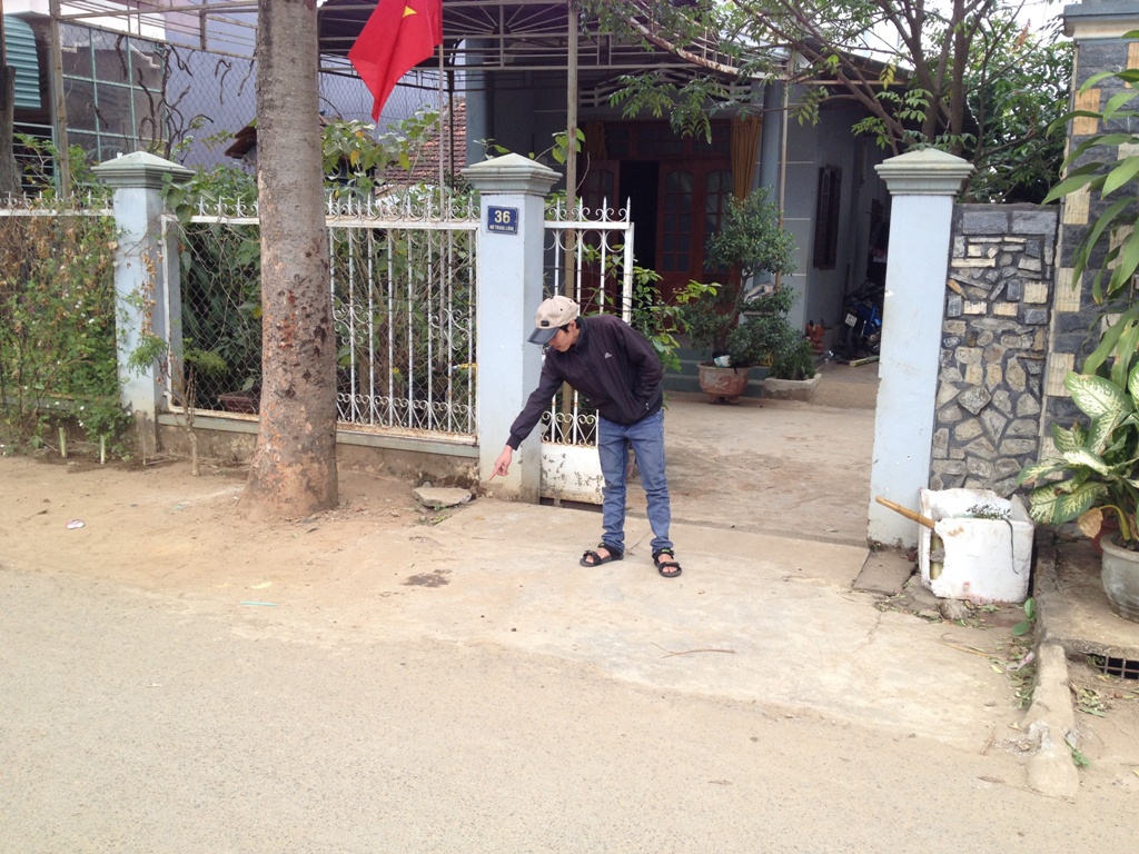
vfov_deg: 40.7
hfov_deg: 52.6
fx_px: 1152
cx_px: 570
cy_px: 427
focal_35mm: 35
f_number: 2.4
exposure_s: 1/145
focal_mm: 4.28
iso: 50
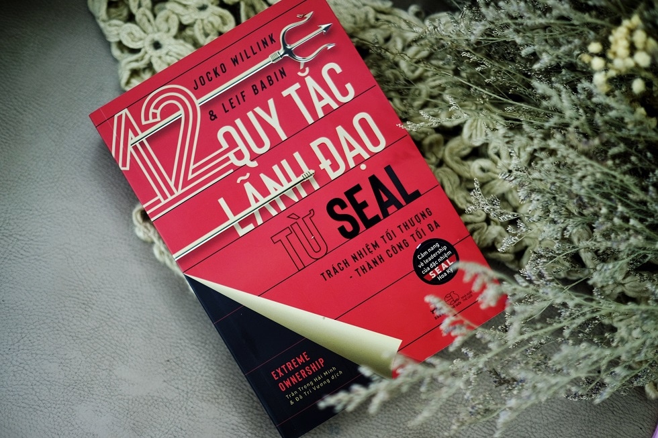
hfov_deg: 54.4
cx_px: 329
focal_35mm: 35
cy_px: 219
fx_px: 640
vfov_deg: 37.8
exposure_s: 1/30
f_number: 1.4
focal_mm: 23
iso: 100
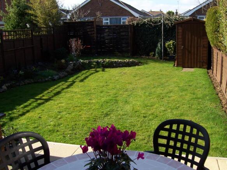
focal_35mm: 36
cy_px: 85
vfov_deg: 39.6
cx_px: 114
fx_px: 236
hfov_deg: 51.4
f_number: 4.8
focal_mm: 6
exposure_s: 1/250
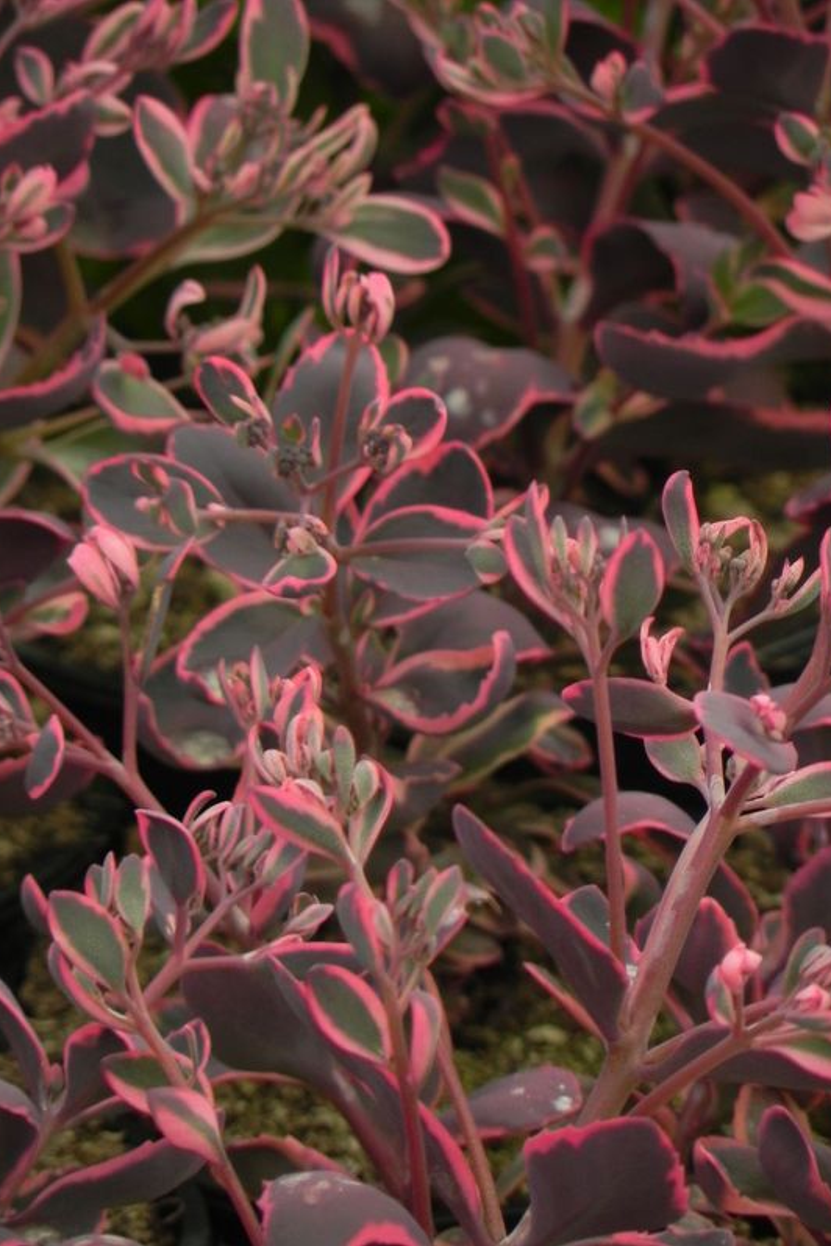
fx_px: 24478
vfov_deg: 2.9
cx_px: 394
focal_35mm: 707
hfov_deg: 1.9
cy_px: 623
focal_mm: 120
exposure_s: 1/250
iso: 160
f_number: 5
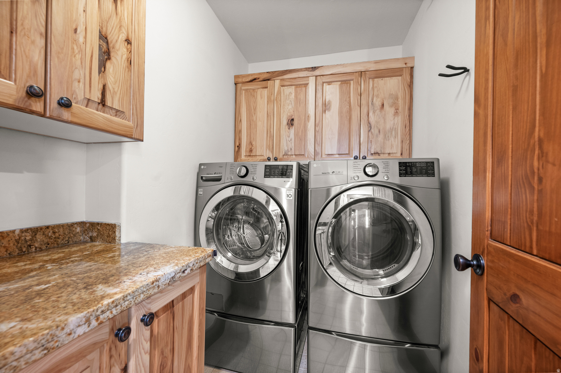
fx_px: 218
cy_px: 186
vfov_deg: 81.2
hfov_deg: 104.3
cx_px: 280
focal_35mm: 14
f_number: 7.1
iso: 500
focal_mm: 14
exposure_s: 1/2
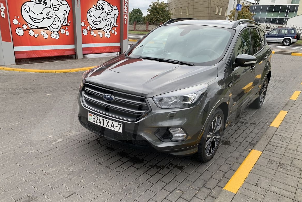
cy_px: 112
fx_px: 235
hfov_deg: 65.5
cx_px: 151
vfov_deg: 46.3
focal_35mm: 28
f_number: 1.8
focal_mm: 4.25
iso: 25
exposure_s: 1/327
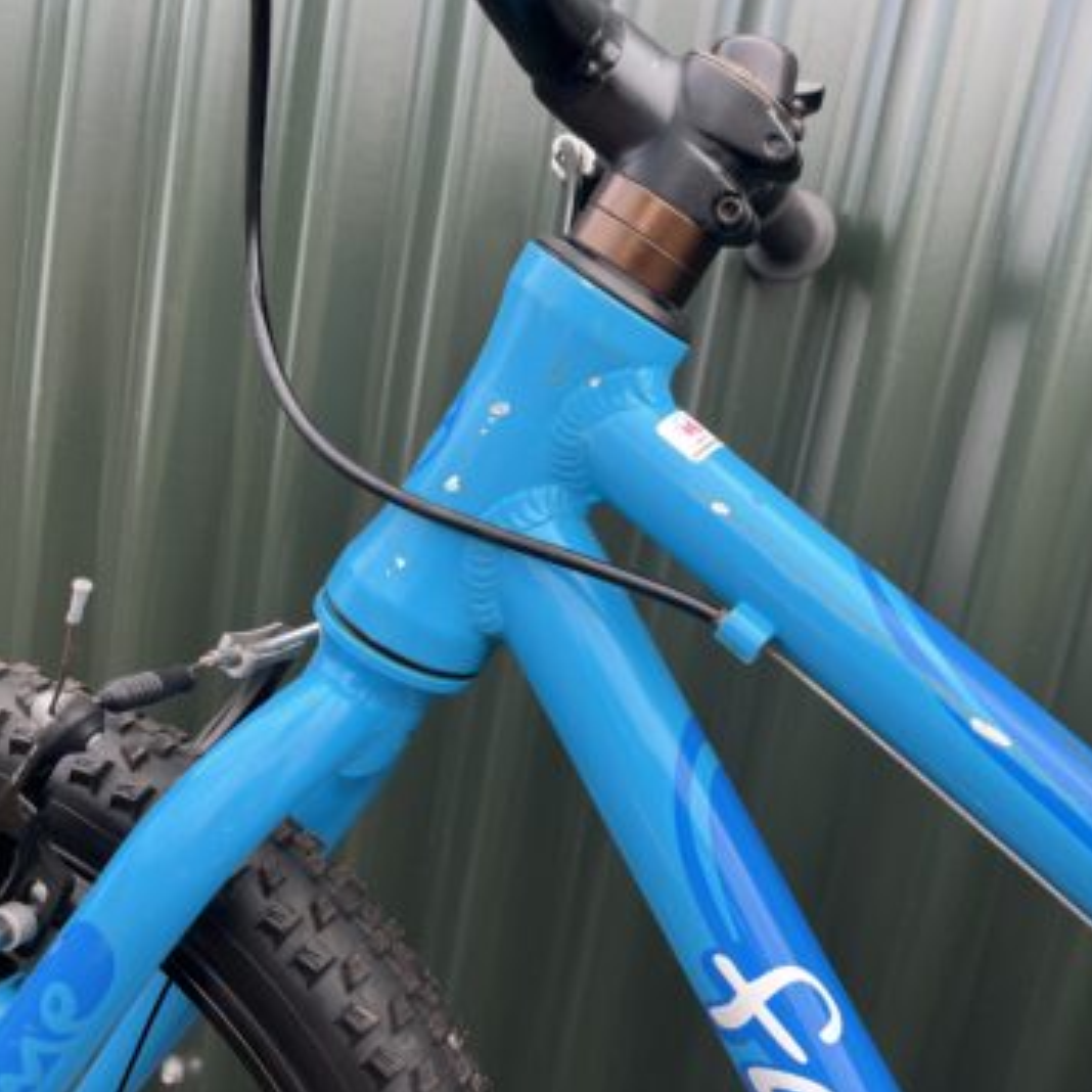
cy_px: 546
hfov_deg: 51.6
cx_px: 724
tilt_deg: -11.5
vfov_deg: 52.5
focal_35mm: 31
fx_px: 1106
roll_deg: -12.2
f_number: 1.6
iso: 50
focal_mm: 5.1
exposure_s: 1/537
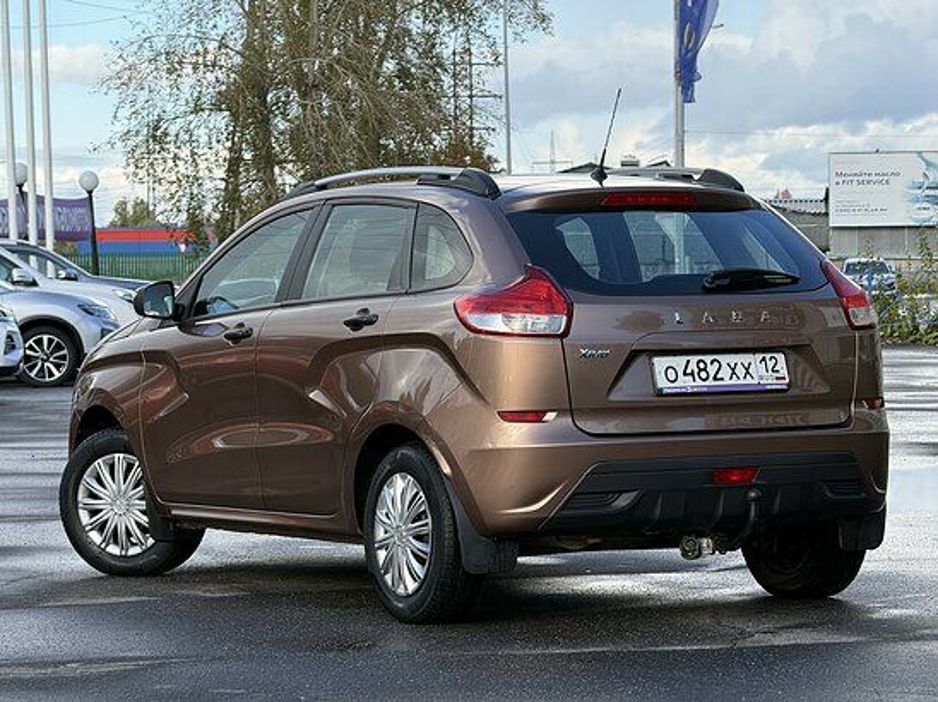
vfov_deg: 12.3
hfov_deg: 16.4
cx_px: 469
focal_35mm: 120
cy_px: 351
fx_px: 3249
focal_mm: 15.66
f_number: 2.8
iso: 50
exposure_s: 1/546
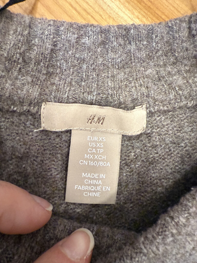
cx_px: 98
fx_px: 182
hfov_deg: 56.8
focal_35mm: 24
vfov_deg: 71.6
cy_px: 132
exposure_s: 1/60
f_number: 2.2
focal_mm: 2.22
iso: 1000
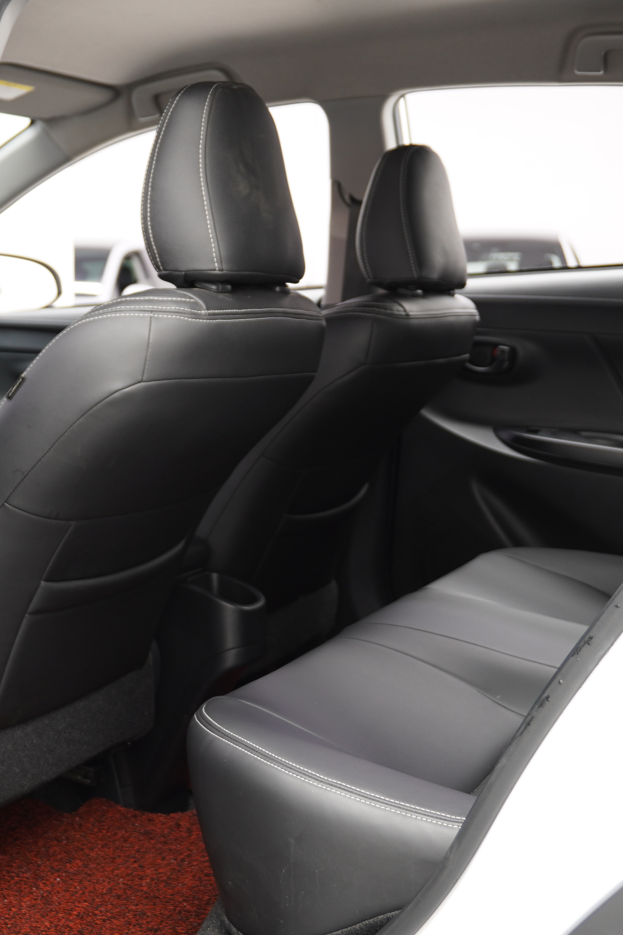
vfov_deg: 37.5
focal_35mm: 53
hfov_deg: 25.3
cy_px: 487
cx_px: 186
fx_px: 1376
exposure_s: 1/20
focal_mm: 20
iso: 160
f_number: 2.8
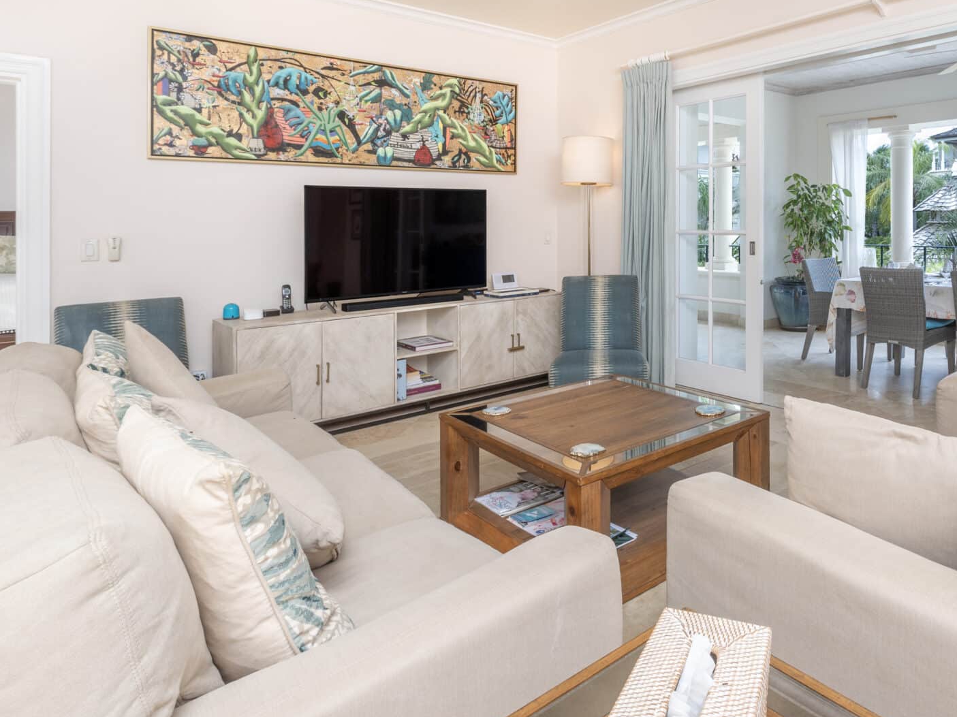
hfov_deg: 71.1
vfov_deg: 58.0
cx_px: 660
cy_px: 263
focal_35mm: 23
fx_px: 636
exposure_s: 1/30
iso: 125
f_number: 13
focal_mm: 16
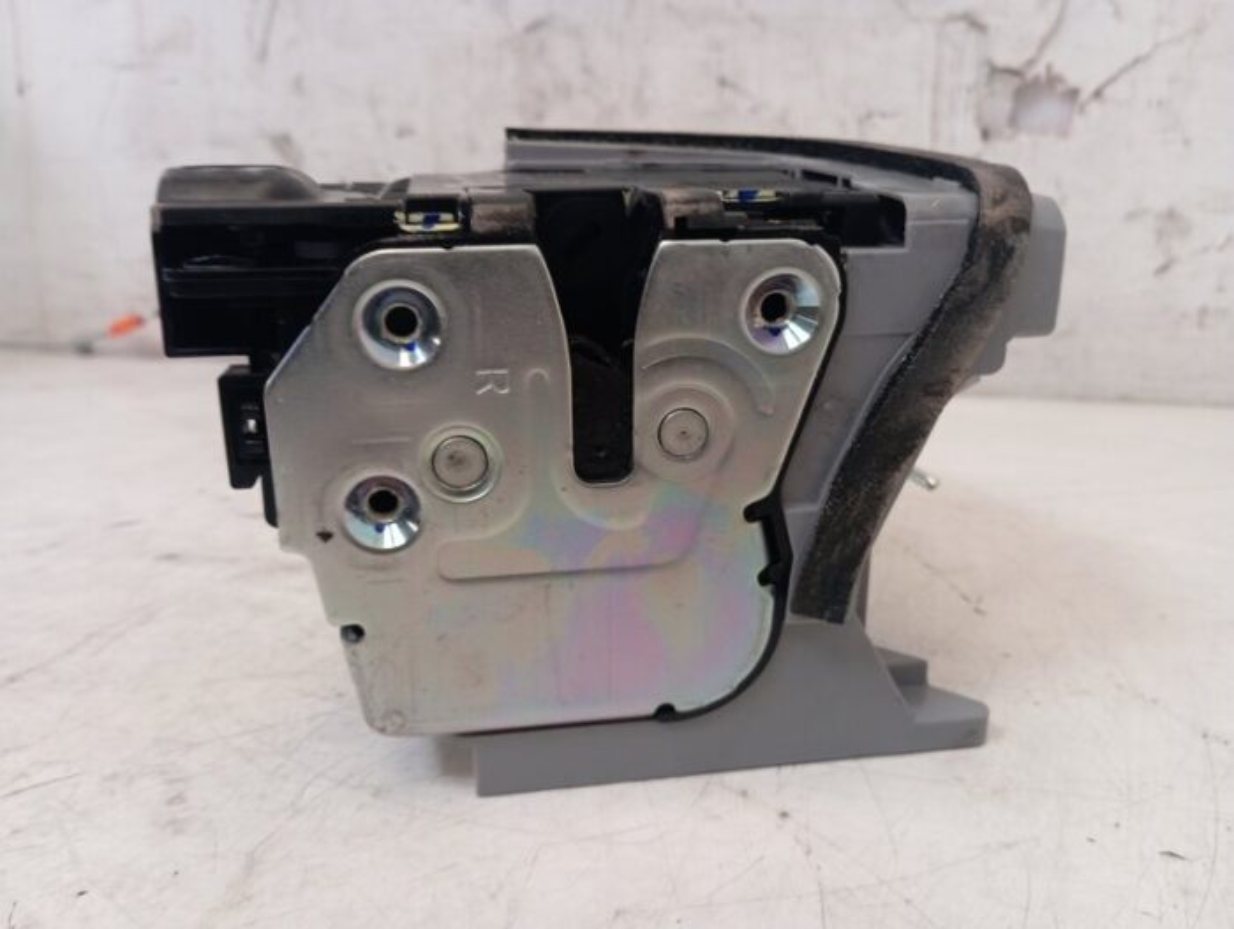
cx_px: 617
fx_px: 1000
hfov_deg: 63.4
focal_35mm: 28
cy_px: 464
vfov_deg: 49.9
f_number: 1.8
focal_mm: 4.22
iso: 268
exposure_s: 1/33.3
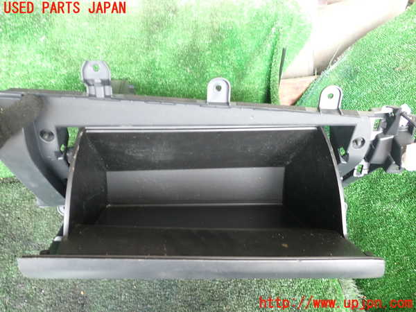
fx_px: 361
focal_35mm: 30
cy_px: 156
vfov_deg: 46.8
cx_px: 208
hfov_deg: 60.0
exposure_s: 1/30
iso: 200
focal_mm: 5.4
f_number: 2.3
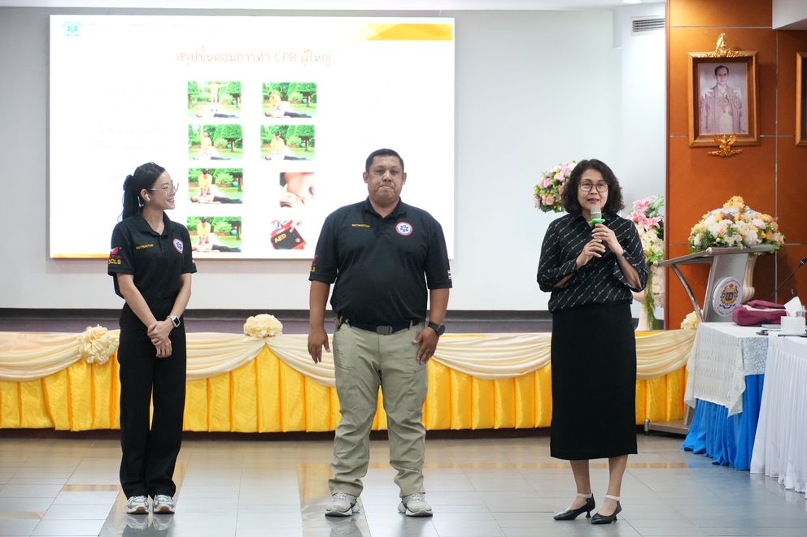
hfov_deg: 17.4
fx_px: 2645
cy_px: 268
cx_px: 406
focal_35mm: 118
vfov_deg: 11.6
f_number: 5.6
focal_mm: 78
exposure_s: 1/125
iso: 5000
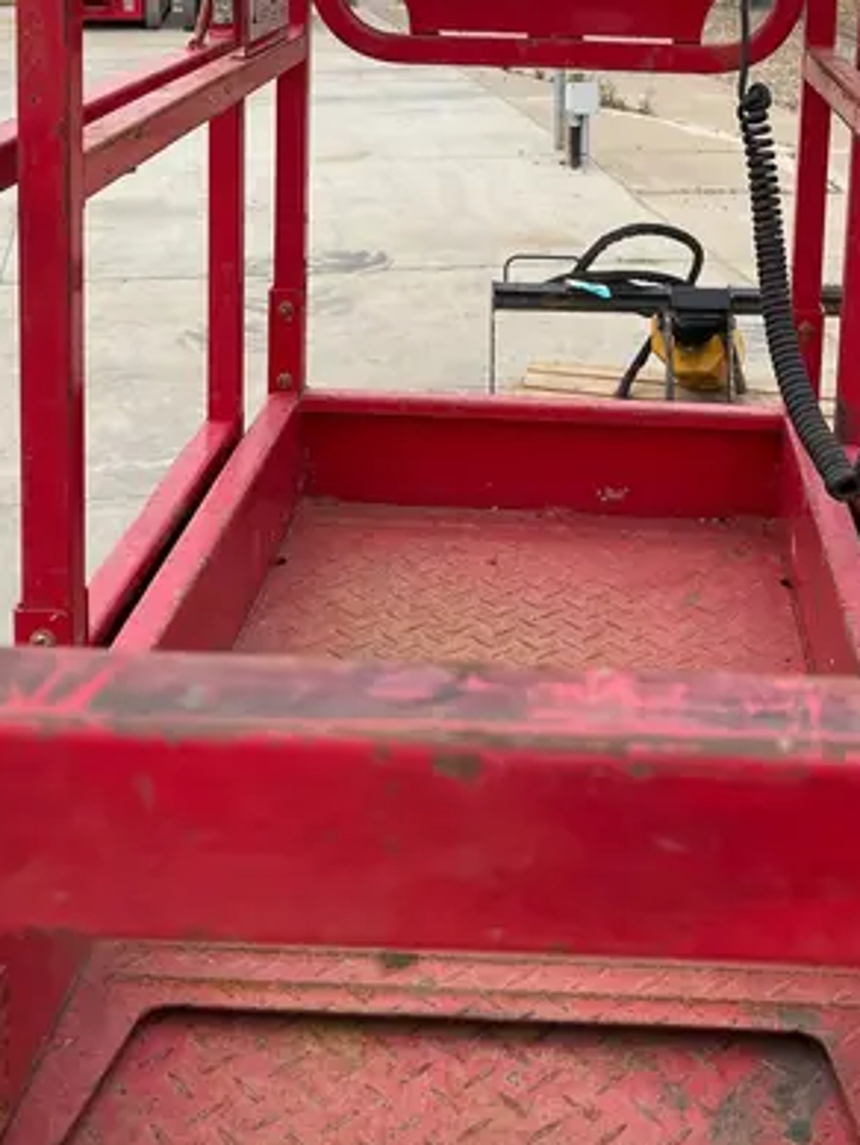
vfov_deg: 36.2
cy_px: 90
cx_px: 571
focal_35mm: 49
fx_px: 1622
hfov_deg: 29.5
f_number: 1.6
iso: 50
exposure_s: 1/975
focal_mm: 5.1
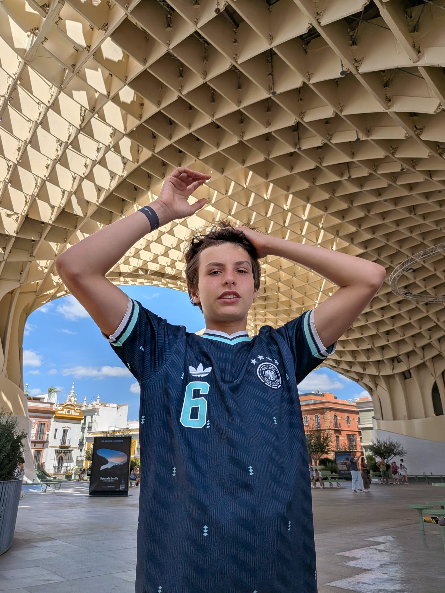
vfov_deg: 71.6
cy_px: 296
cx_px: 222
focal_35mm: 24
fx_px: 411
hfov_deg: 56.8
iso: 30
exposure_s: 1/1754
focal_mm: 4.53
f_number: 1.7
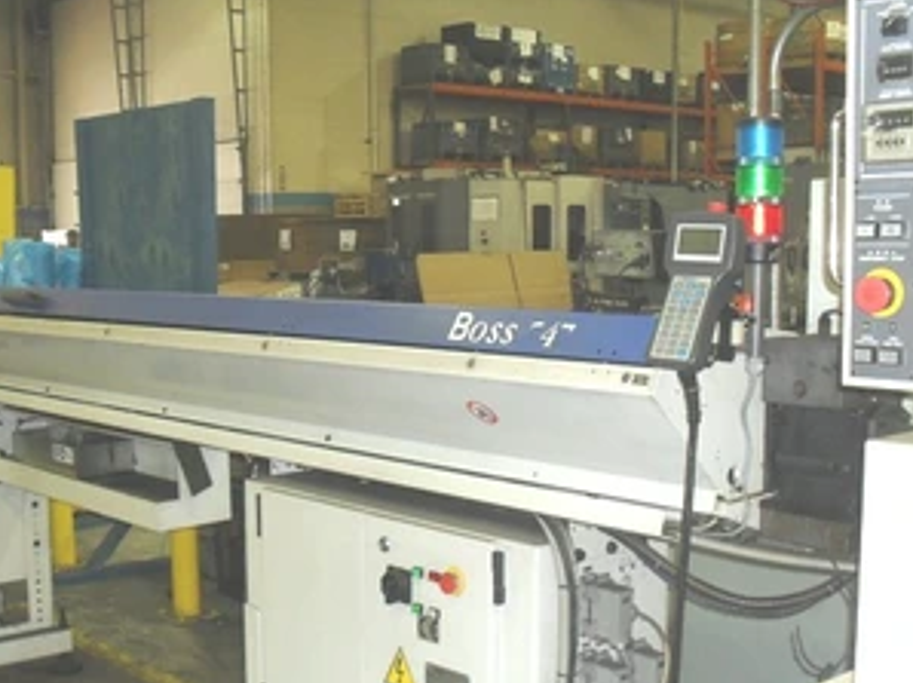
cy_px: 420
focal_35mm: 47
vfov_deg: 30.7
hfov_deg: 40.3
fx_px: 1239
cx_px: 377
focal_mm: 6.3
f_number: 3.2
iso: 200
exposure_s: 1/45
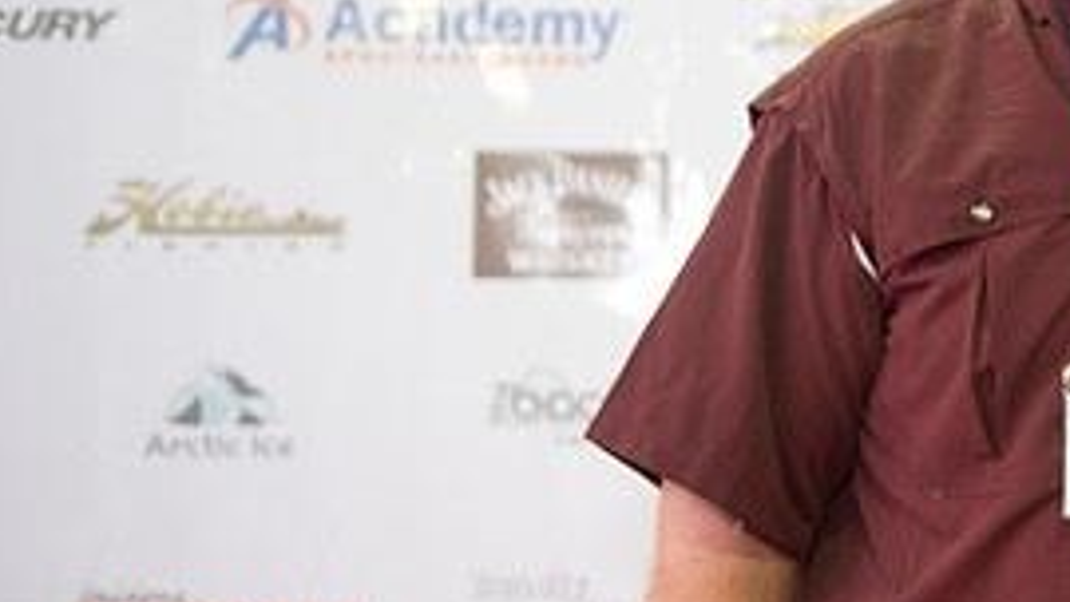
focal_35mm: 90
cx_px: 1122
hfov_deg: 22.6
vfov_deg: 13.4
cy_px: 123
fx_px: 2554
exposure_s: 1/80
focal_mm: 40
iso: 1000
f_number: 2.8
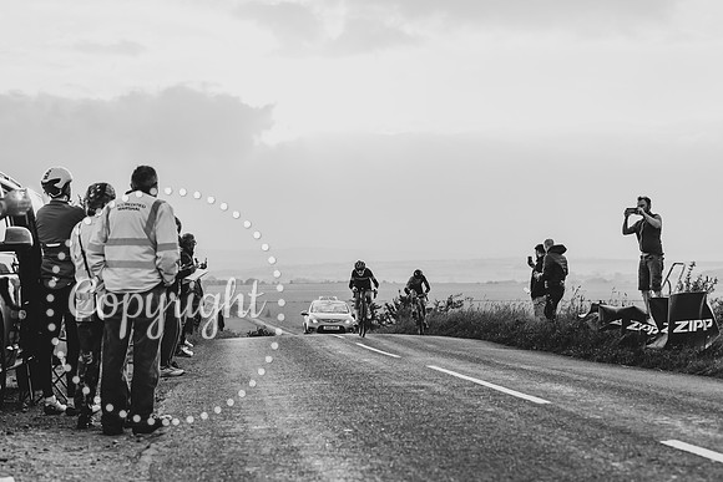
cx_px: 362
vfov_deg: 18.4
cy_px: 241
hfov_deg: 27.3
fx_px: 1486
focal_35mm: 74
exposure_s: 1/1250
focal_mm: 74
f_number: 4.5
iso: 400
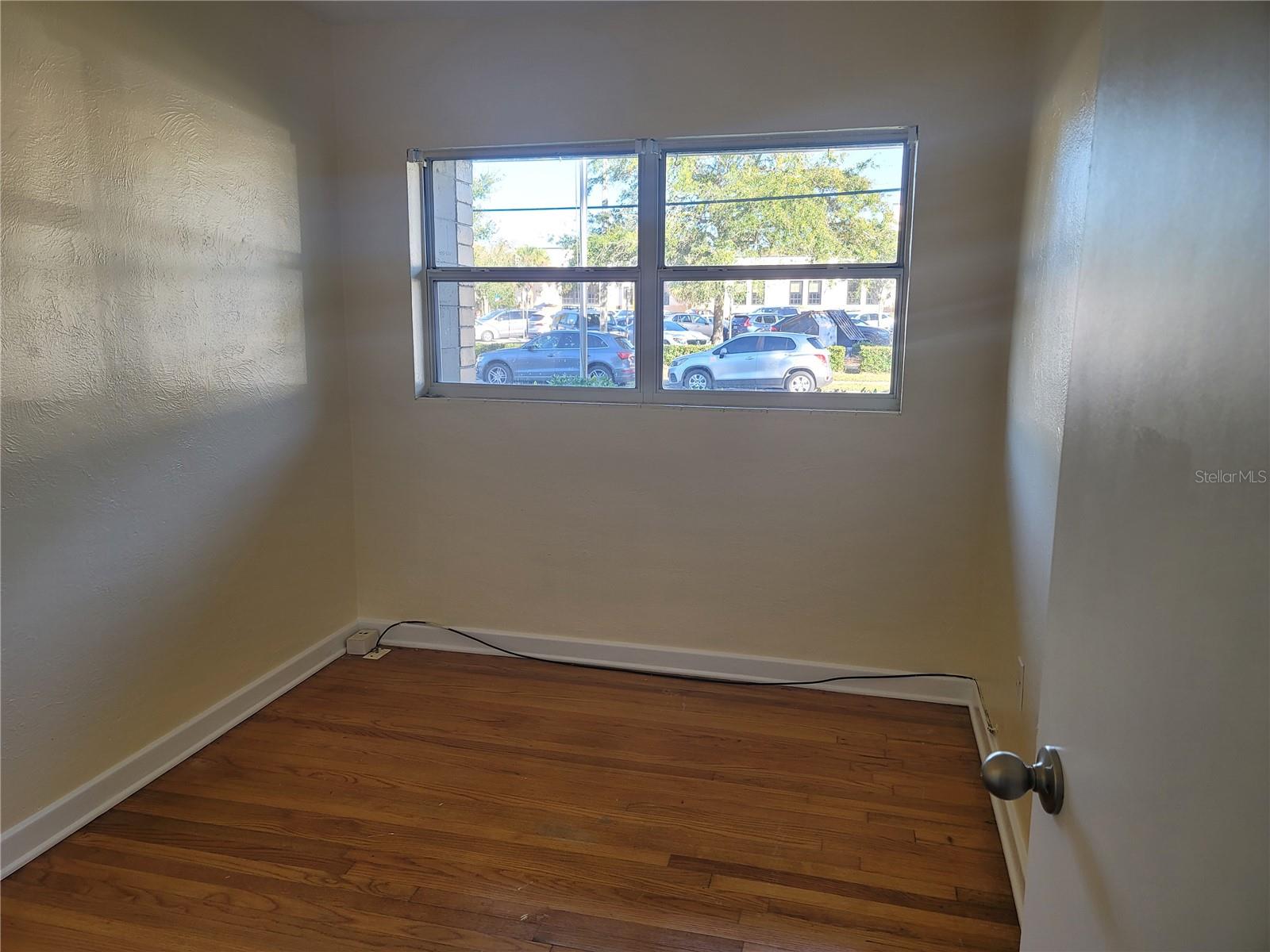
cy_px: 476
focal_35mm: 25
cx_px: 635
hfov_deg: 69.4
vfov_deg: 54.9
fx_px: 917
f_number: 1.8
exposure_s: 1/120
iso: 64
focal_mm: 7
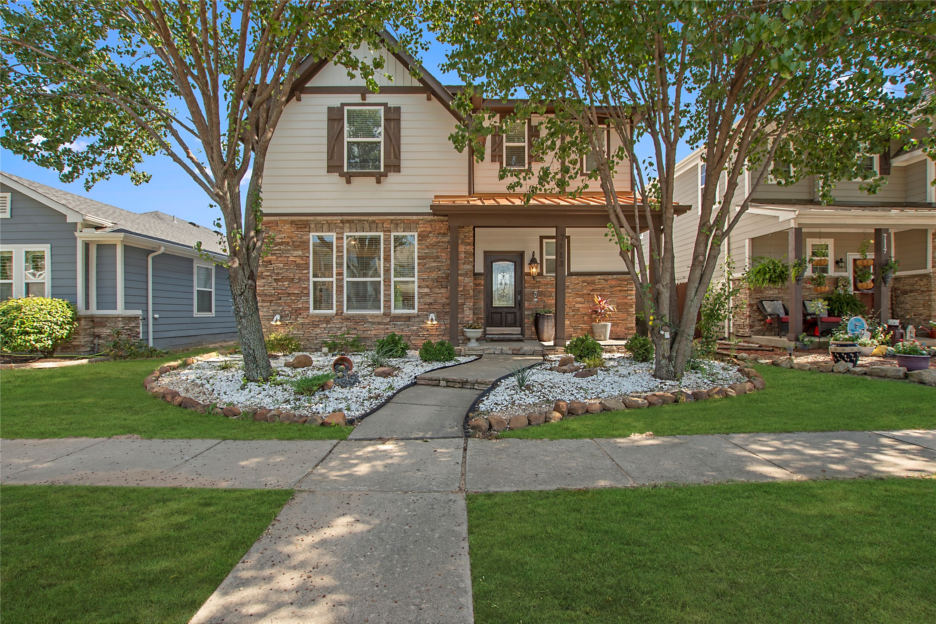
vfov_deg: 77.3
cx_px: 468
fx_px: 390
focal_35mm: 15
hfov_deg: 100.4
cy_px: 312
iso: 100
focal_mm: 10
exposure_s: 1/250
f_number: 7.1
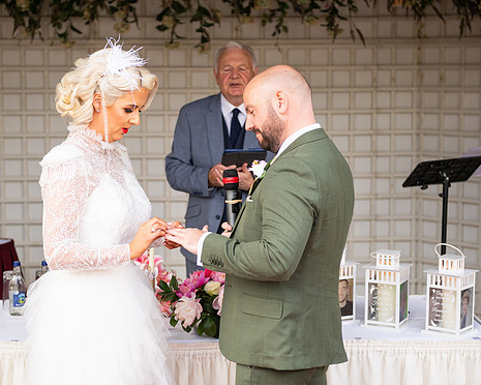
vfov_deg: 18.7
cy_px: 190
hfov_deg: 23.3
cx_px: 196
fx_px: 1167
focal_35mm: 82
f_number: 3.5
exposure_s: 1/160
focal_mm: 70
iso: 100
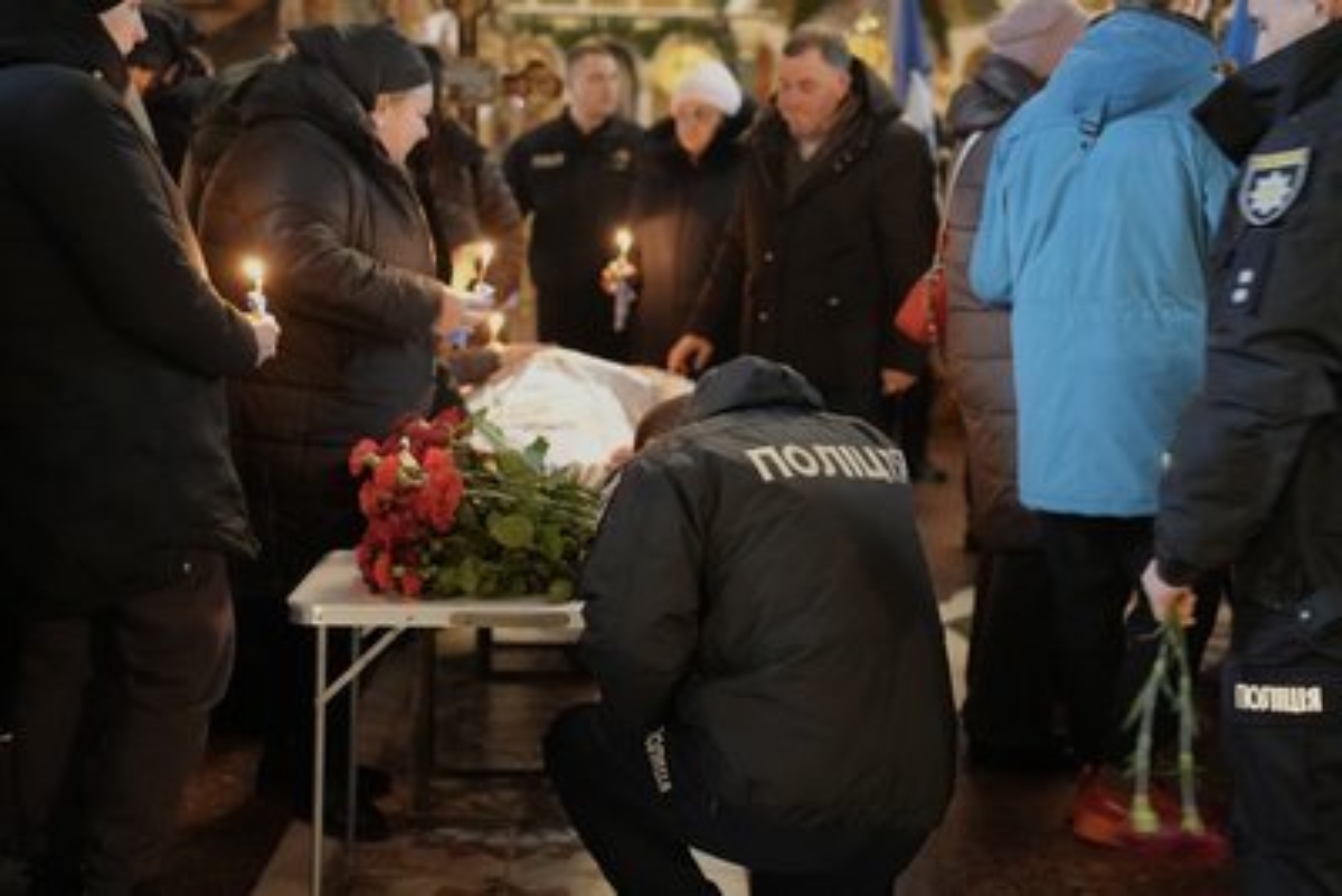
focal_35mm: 54
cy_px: 448
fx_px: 2014
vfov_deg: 25.1
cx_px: 671
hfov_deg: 36.9
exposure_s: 1/50
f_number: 2.8
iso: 12800
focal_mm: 54
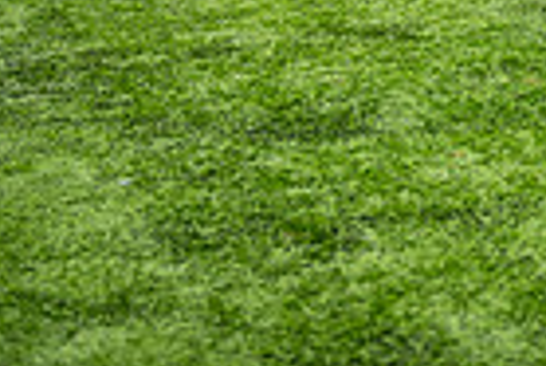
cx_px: 699
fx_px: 2126
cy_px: -325
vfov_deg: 9.3
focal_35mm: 140
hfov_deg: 14.1
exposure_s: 1/500
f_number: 2.8
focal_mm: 33.5
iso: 100
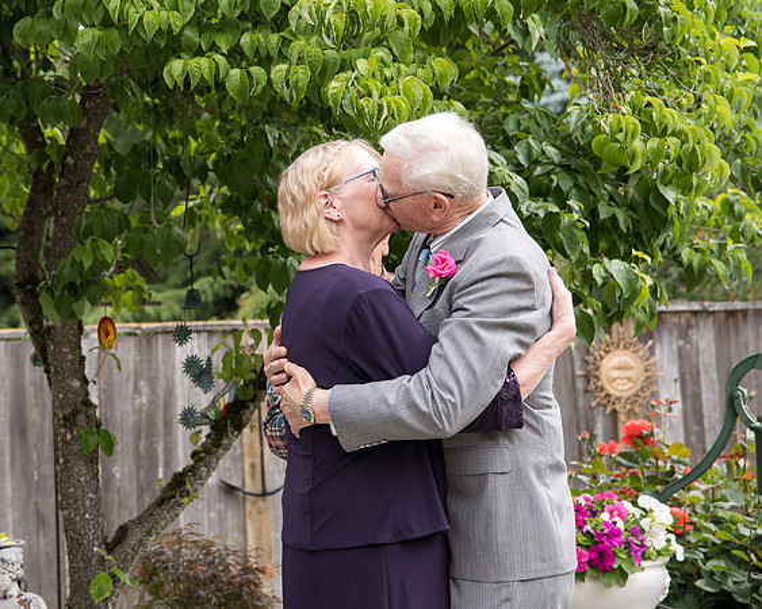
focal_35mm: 96
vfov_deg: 15.9
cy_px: 236
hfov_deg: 19.8
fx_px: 2174
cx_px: 203
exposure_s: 1/500
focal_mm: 70
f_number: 5
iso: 400
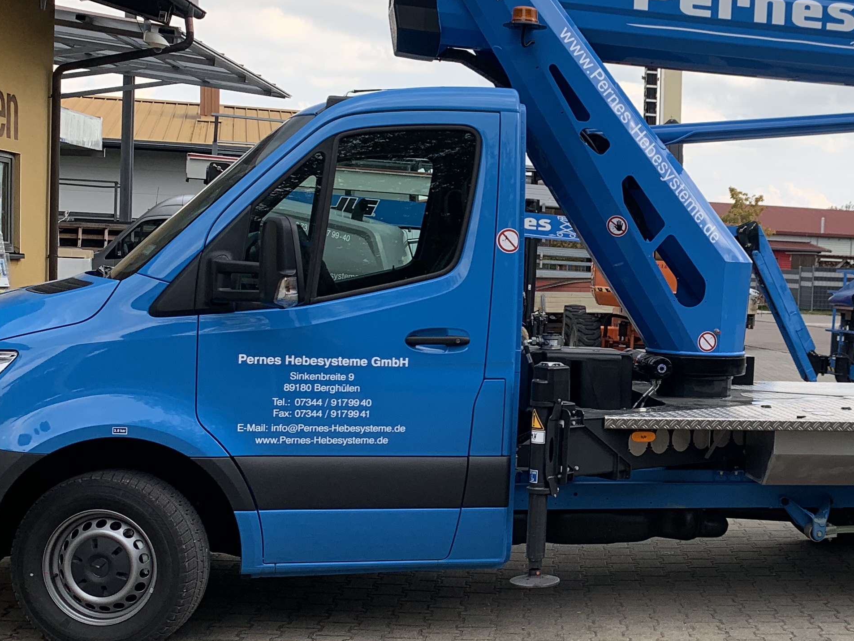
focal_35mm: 55
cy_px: 339
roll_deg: -2.6
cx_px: 714
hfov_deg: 33.6
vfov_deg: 26.6
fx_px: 1357
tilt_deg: -3.3
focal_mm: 4.25
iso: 25
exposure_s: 1/583
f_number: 1.8
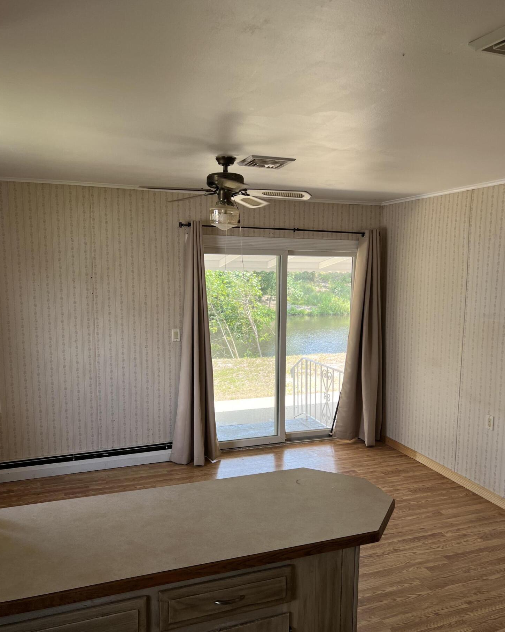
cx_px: 253
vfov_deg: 62.2
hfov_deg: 51.5
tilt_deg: -7.7
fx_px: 523
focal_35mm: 28
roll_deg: +0.0
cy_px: 337
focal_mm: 5.7
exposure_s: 1/174
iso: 40
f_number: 1.5
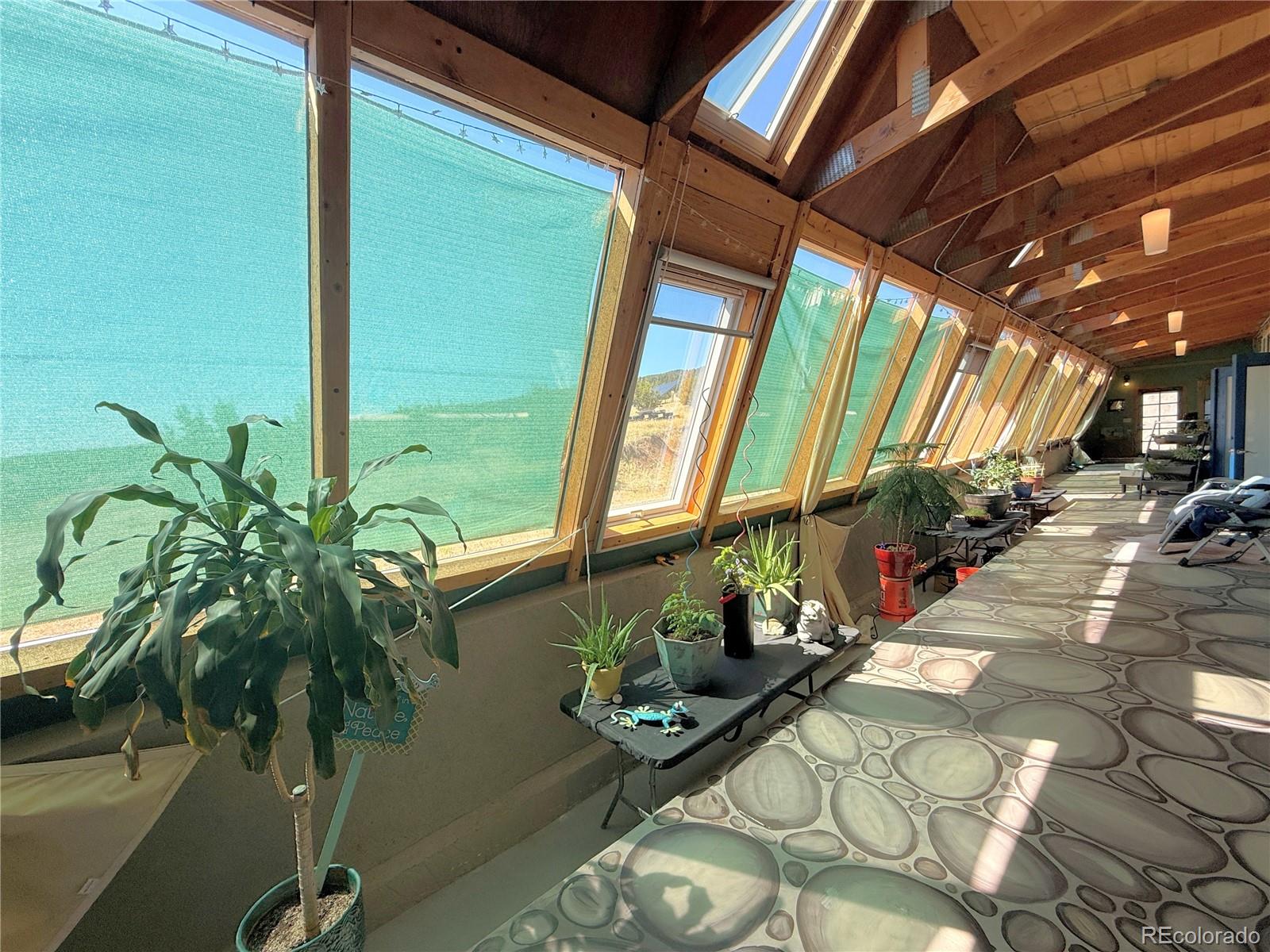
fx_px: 514
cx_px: 635
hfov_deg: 102.1
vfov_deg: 85.7
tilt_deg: -3.4
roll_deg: +2.9
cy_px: 476
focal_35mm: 14
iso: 50
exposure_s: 1/475
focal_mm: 2.22
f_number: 2.2
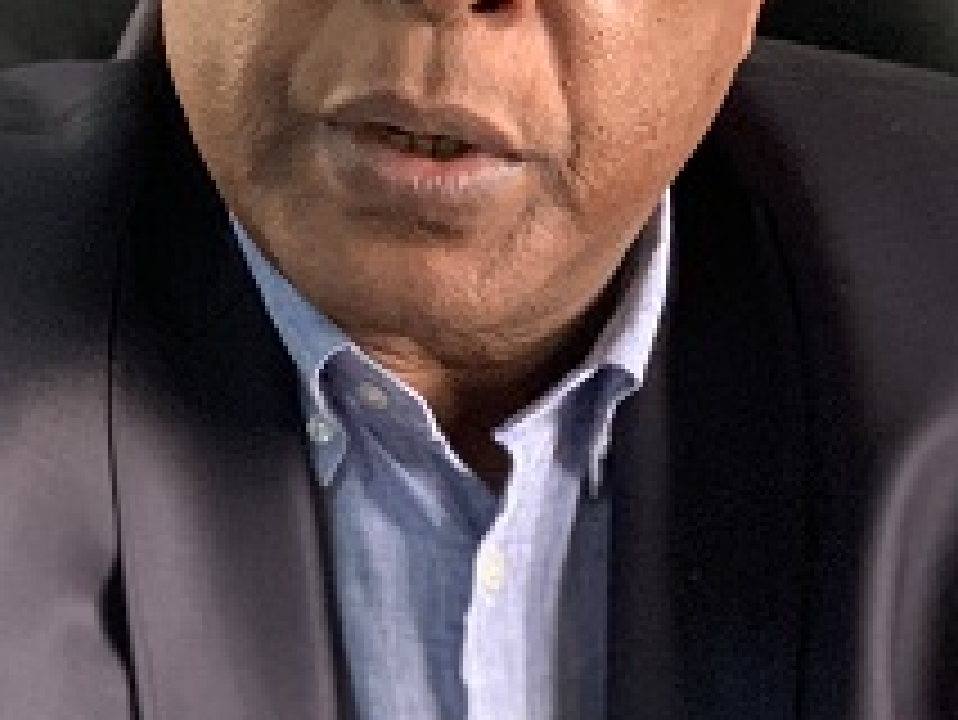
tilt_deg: -3.8
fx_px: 5067
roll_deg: -0.2
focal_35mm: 183
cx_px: 454
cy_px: 536
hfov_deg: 10.8
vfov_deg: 8.1
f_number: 2.4
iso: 320
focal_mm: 6
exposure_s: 1/33
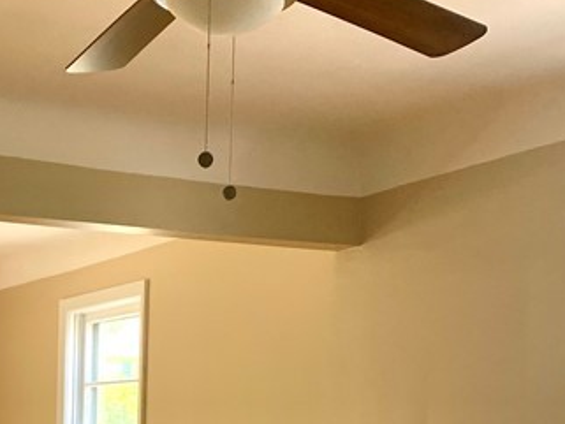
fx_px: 1355
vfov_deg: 17.0
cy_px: 508
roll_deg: -1.7
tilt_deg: -2.3
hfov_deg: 23.0
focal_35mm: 83
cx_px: 69
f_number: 1.8
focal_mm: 4.25
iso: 80
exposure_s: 1/121
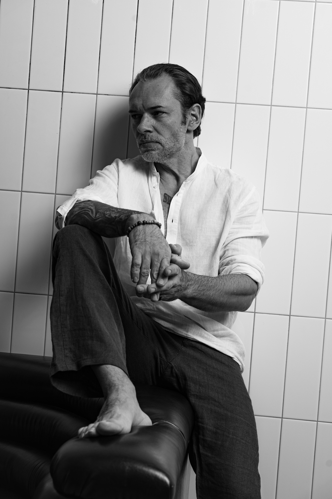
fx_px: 858
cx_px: 166
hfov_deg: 21.9
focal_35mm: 62
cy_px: 250
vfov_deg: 32.4
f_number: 5.6
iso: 100
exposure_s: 1/125
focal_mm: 62
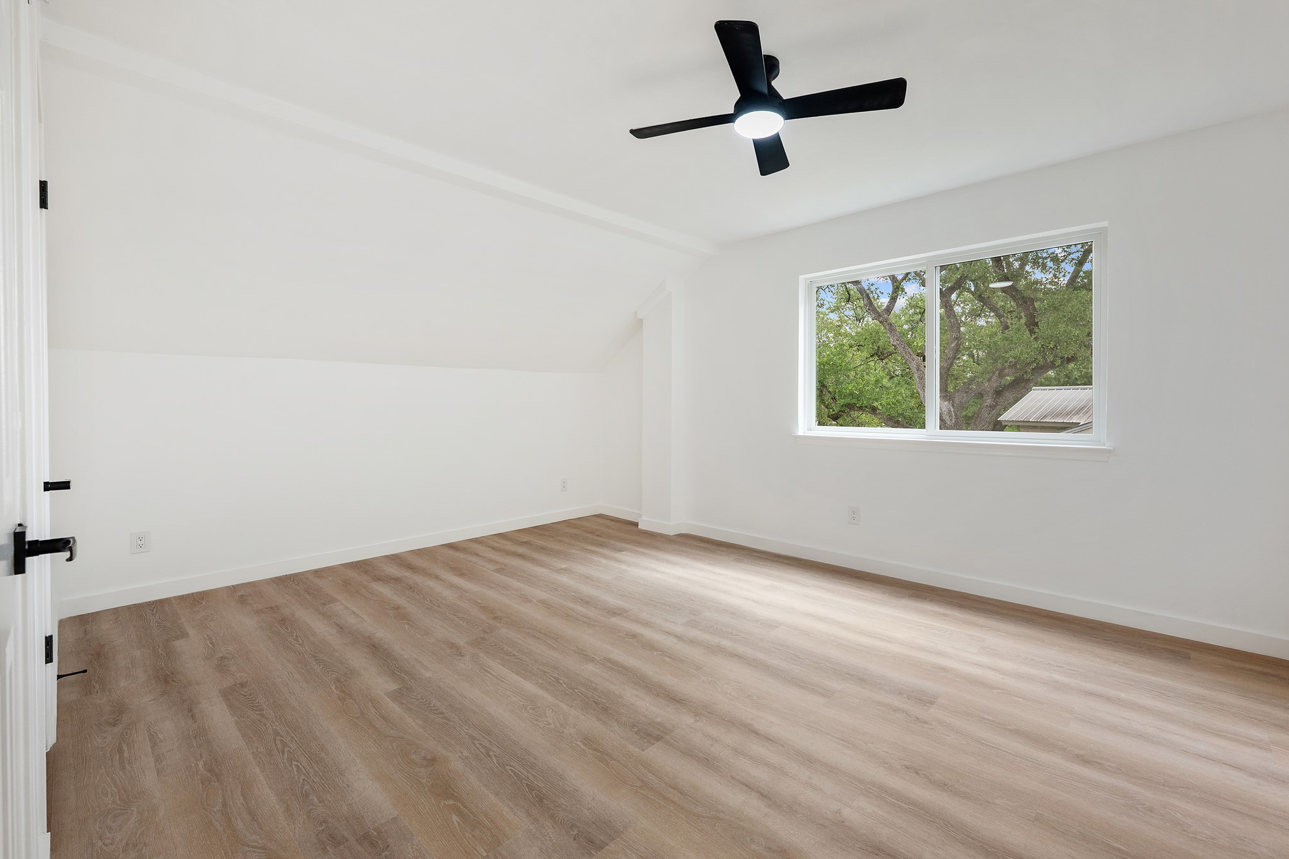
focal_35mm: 16
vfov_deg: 75.3
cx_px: 663
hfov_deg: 98.4
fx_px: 556
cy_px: 408
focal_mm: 14.5
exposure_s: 1/3
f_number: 8
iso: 250
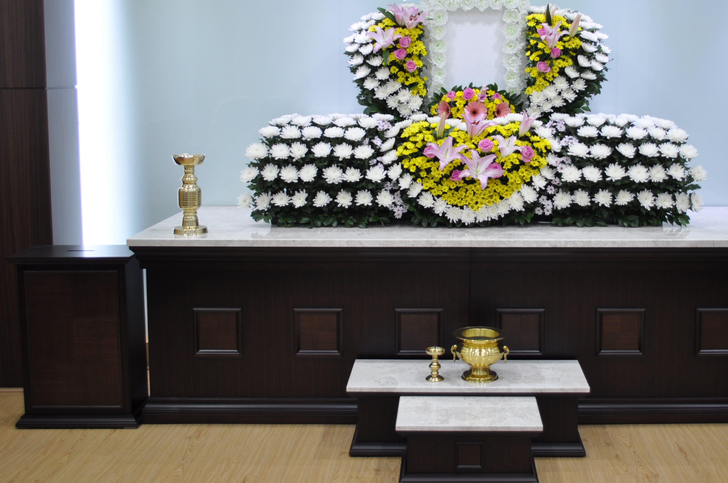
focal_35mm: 48
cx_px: 470
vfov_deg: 27.8
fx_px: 969
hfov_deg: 40.8
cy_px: 155
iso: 200
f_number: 6.3
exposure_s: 1/20
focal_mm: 22
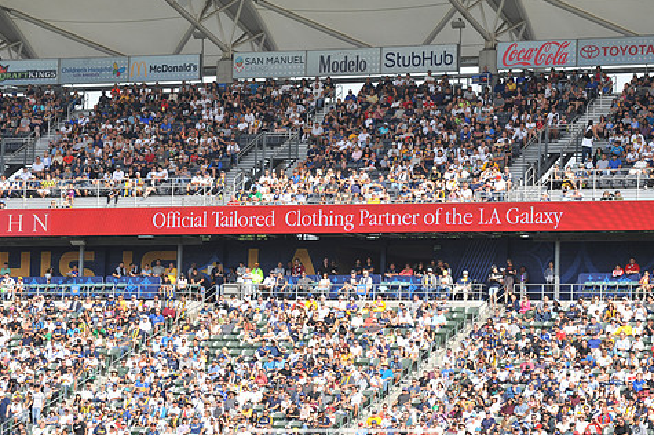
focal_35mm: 165
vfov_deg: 8.3
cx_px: 344
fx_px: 2995
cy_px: 241
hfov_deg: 12.5
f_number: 5.6
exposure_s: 1/1250
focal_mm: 135
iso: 500
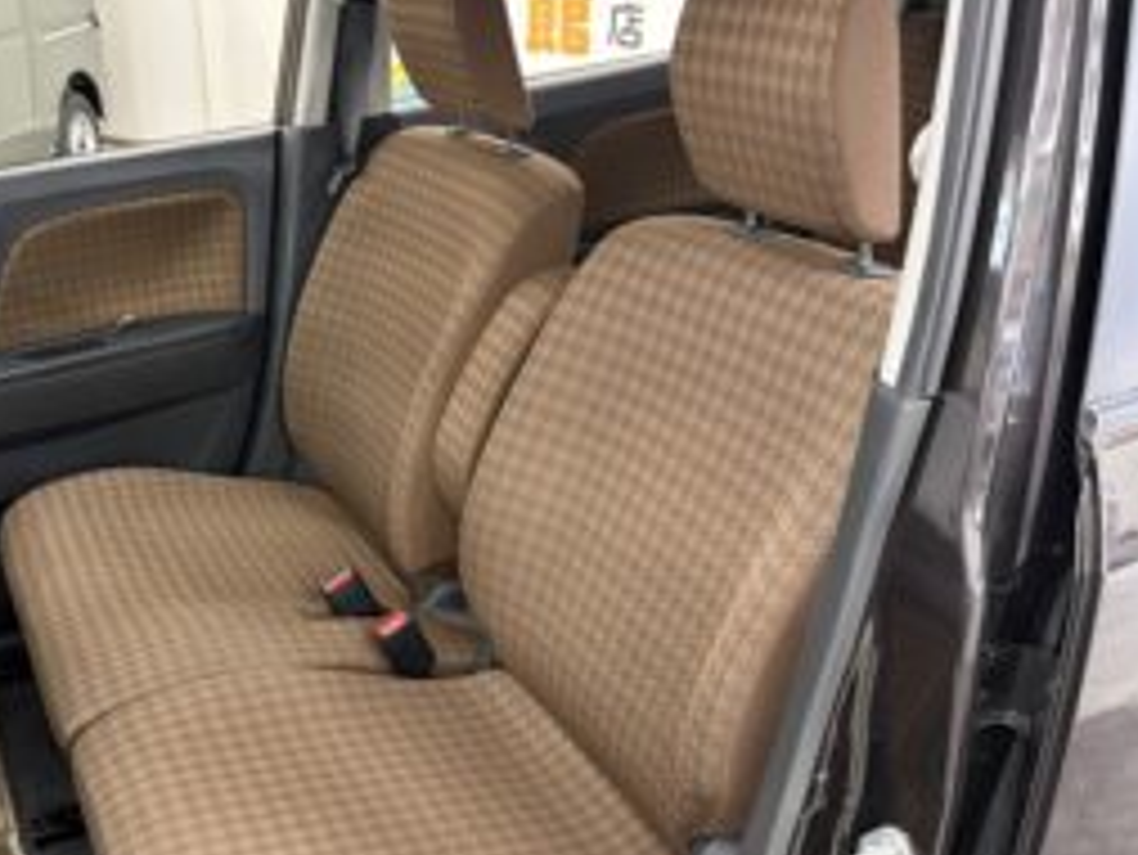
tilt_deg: -25.9
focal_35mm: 36
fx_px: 1184
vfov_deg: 39.5
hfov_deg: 50.6
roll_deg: +2.8
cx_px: 400
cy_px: 511
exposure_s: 1/33
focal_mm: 5.96
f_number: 1.6
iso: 500
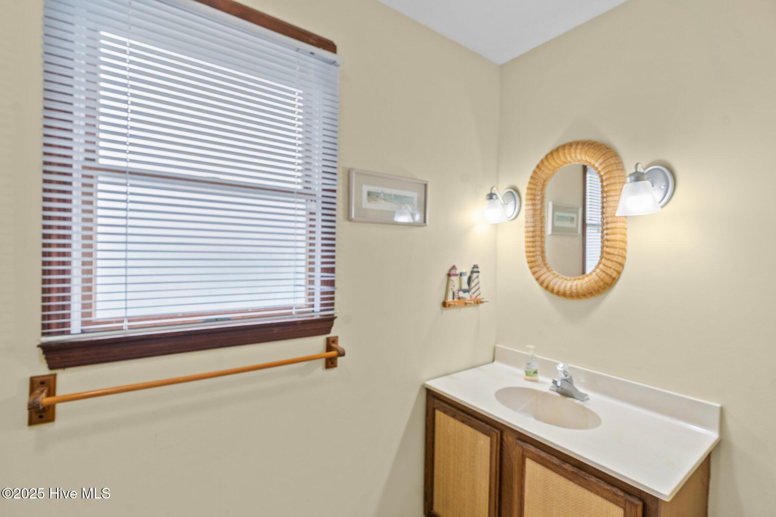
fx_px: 345
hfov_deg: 96.7
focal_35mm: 16
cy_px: 258
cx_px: 388
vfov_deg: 73.7
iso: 250
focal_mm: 16
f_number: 6.3
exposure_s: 1/8
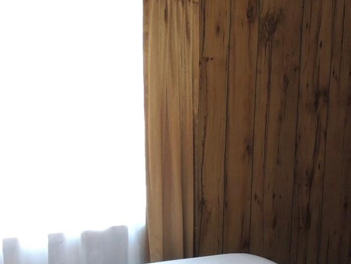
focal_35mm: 62
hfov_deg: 31.0
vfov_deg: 23.4
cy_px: 198
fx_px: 629
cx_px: 224
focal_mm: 4.3
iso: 360
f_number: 3
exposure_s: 1/40
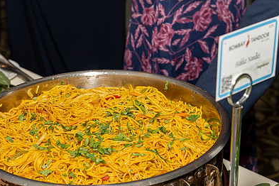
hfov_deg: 23.8
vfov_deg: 16.0
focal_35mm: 85
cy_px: 147
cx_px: 96
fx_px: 659
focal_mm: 46
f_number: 7.1
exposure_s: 1/250
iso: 640
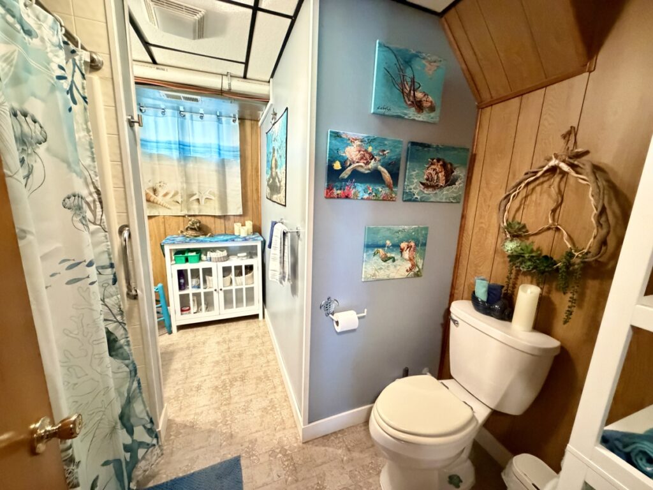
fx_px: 264
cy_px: 245
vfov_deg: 85.7
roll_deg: -1.4
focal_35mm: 14
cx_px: 326
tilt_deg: -10.6
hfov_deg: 102.1
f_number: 2.2
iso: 1600
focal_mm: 2.22
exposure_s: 1/30
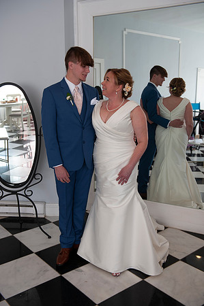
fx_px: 324
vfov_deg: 50.7
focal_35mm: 38
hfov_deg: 35.0
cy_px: 153
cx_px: 102
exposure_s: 1/60
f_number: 4
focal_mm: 38
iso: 125
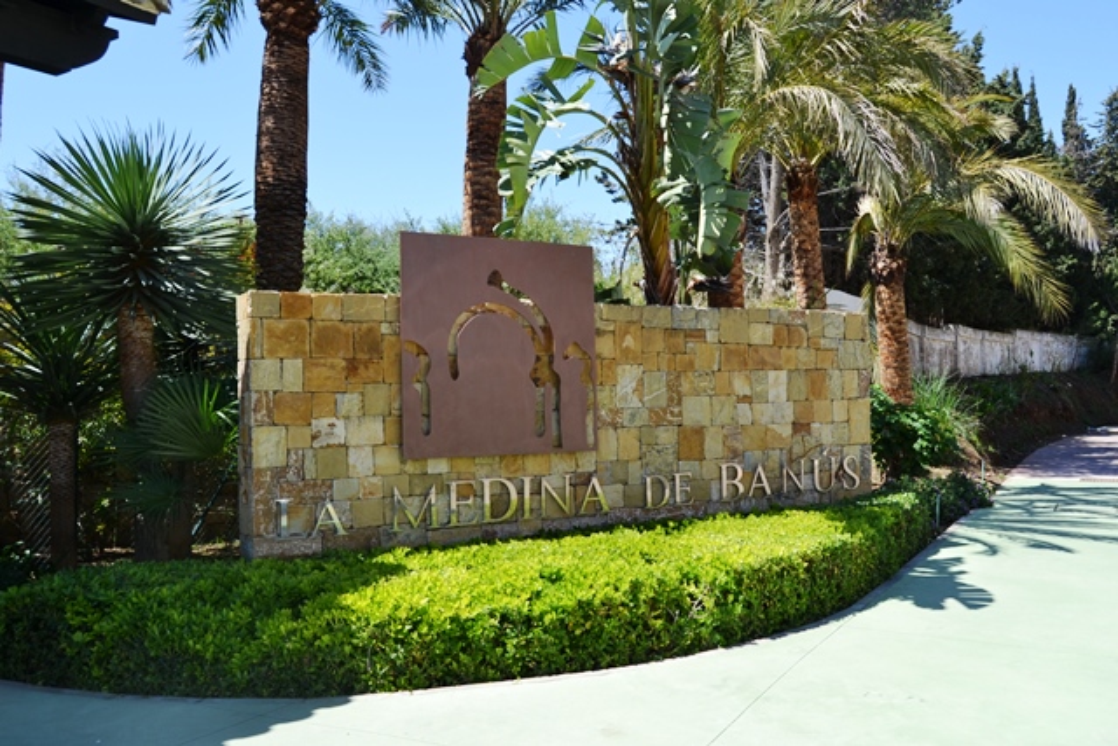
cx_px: 559
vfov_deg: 43.6
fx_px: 932
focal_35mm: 30
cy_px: 373
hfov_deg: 61.9
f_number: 7.1
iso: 100
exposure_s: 1/200
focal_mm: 20
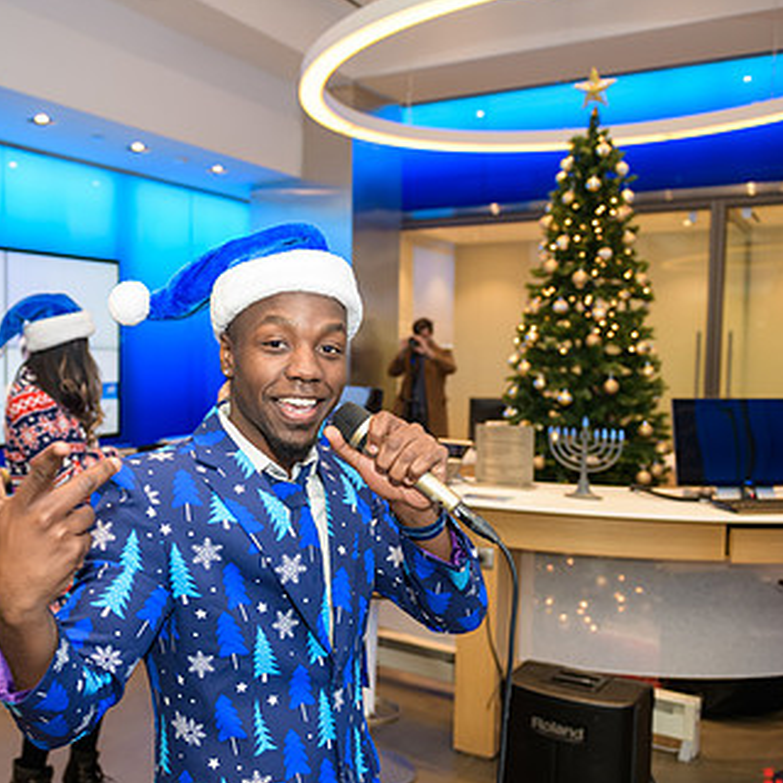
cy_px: 422
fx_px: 947
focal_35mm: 37
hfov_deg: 43.9
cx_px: 228
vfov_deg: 44.9
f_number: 3.2
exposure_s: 1/125
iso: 400
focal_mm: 24
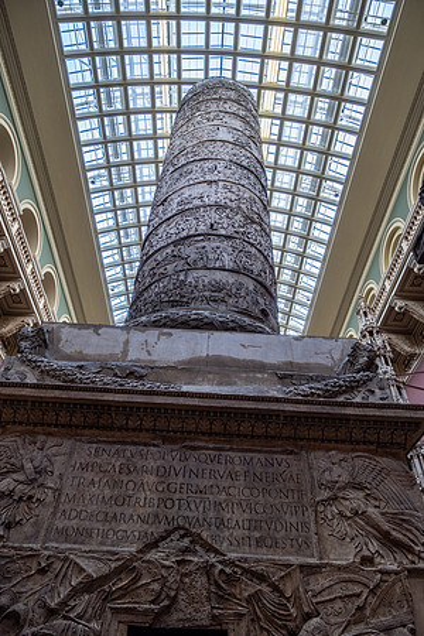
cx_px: 212
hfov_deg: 53.1
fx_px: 424
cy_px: 318
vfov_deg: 73.7
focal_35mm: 24
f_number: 2.8
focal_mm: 16
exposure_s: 1/125
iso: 320
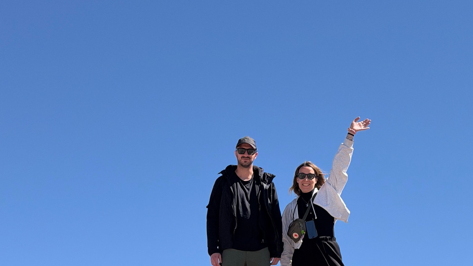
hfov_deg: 24.4
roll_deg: +0.2
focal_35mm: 87
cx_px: 267
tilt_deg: +9.4
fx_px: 1091
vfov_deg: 13.4
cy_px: 345
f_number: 1.78
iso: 64
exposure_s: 1/6024
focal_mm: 6.76
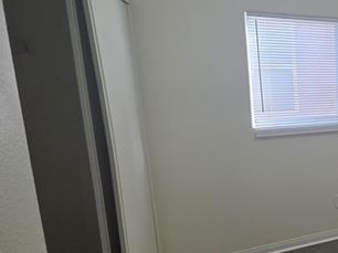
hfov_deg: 37.4
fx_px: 332
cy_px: 134
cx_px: 424
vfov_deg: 41.7
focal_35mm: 34
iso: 200
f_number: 1.9
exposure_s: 1/120
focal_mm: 2.2
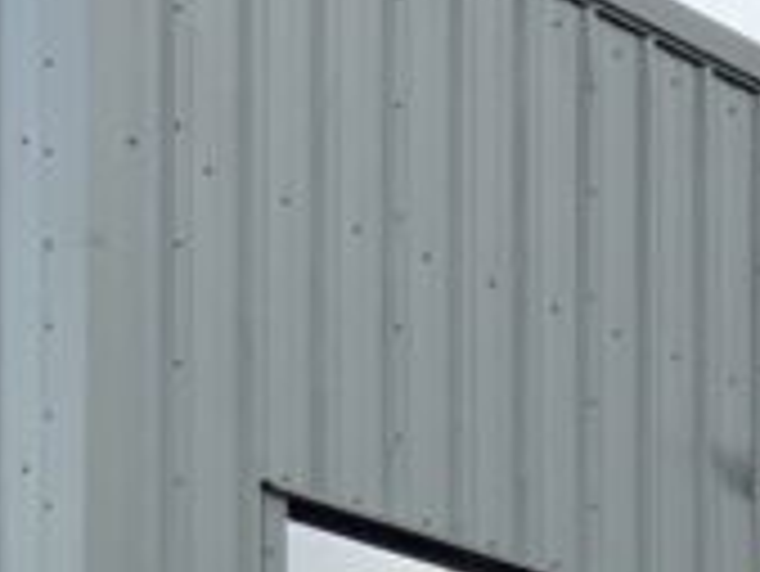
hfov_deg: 10.1
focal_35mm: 176
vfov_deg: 7.5
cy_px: 1693
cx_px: 1677
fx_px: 3867
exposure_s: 1/666
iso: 16
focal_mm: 3
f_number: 1.8
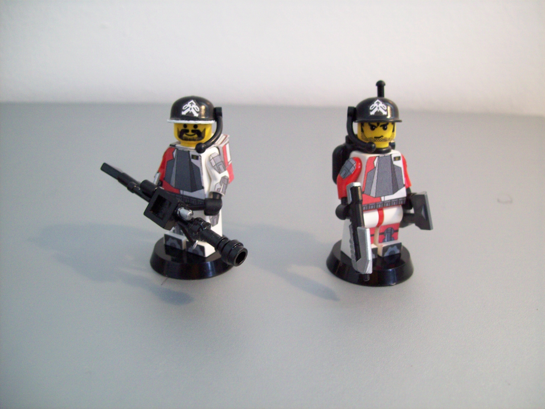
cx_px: 272
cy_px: 204
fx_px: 567
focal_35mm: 36
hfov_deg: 51.4
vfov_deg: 39.7
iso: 160
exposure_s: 1/10.5
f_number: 2.7
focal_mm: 6
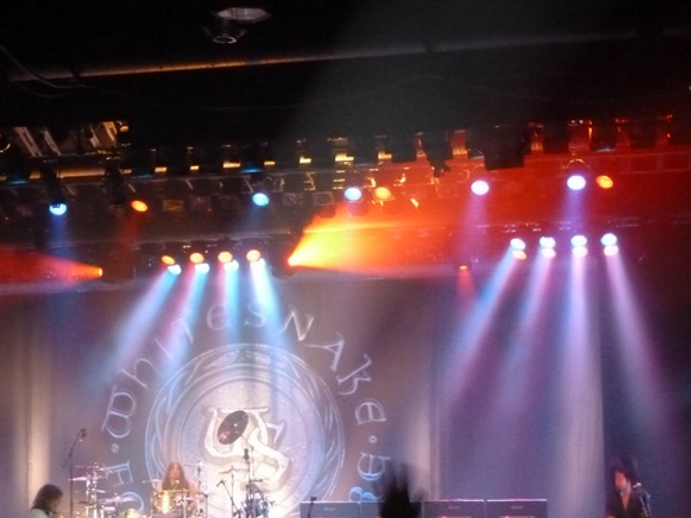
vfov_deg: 16.1
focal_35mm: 92
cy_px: 276
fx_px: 1836
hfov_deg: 21.2
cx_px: 218
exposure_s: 1/8
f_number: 4.6
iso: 1000
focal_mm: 11.7
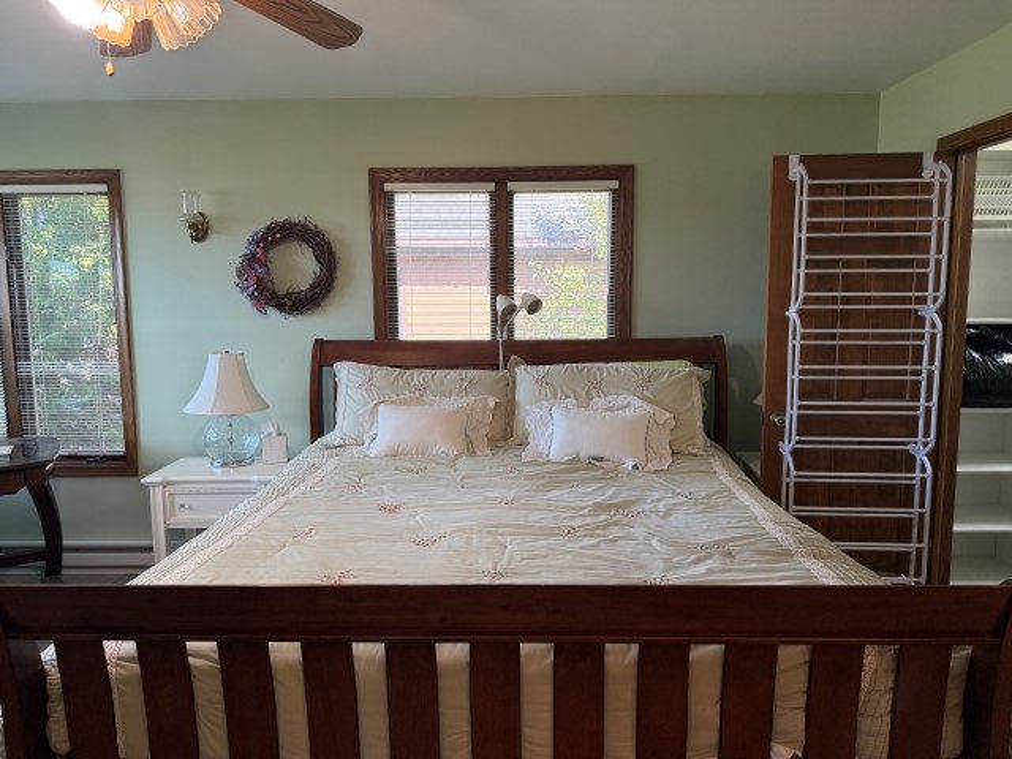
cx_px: 506
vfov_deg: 56.8
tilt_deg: -6.3
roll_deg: +0.6
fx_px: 702
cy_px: 380
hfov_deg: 71.6
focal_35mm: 24
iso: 200
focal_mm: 6.76
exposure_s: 1/137
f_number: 1.78
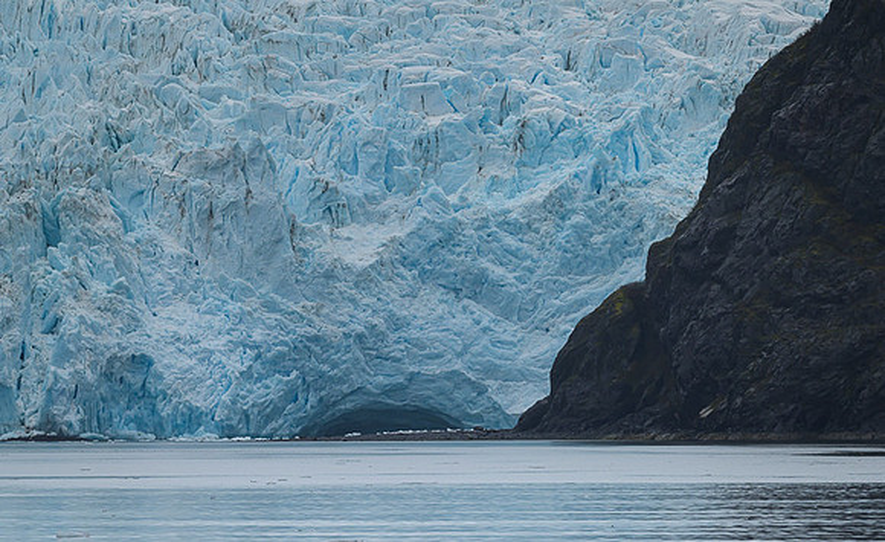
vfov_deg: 3.2
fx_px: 9830
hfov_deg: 5.2
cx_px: 442
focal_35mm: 410
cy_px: 295
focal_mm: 400
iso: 800
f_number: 13
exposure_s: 1/2000
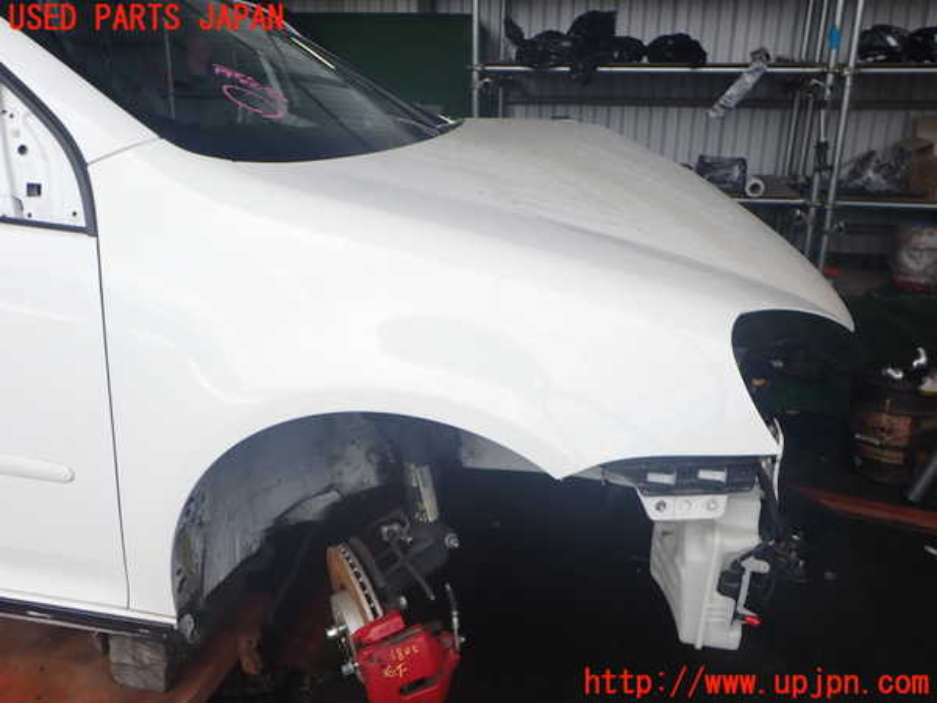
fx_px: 812
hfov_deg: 60.0
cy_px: 352
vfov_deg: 46.8
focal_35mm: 30
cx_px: 468
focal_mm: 5.4
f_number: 3.2
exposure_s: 1/320
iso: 100
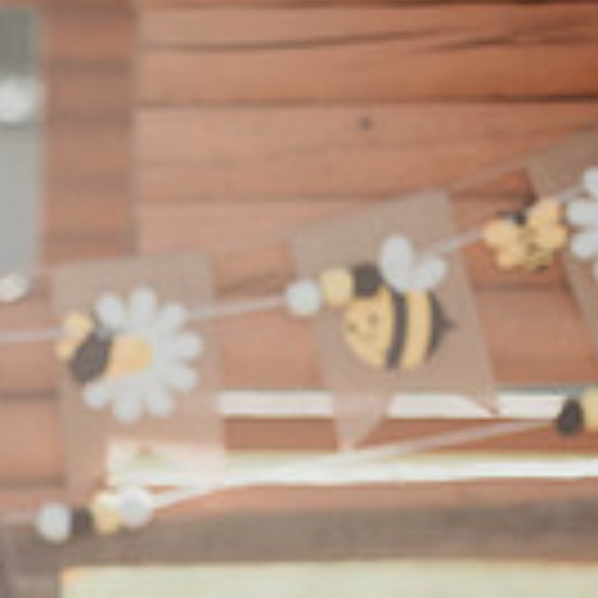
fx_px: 3069
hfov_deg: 10.7
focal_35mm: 157
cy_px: 954
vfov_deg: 10.7
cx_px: -288
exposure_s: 1/1600
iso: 64
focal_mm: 35
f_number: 1.6
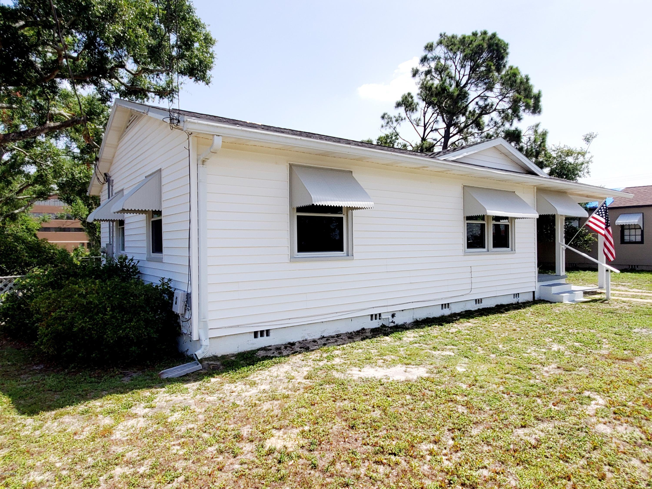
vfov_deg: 89.9
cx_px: 326
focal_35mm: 13
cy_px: 244
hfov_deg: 106.2
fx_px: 245
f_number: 2.2
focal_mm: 1.8
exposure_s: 1/1011
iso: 50
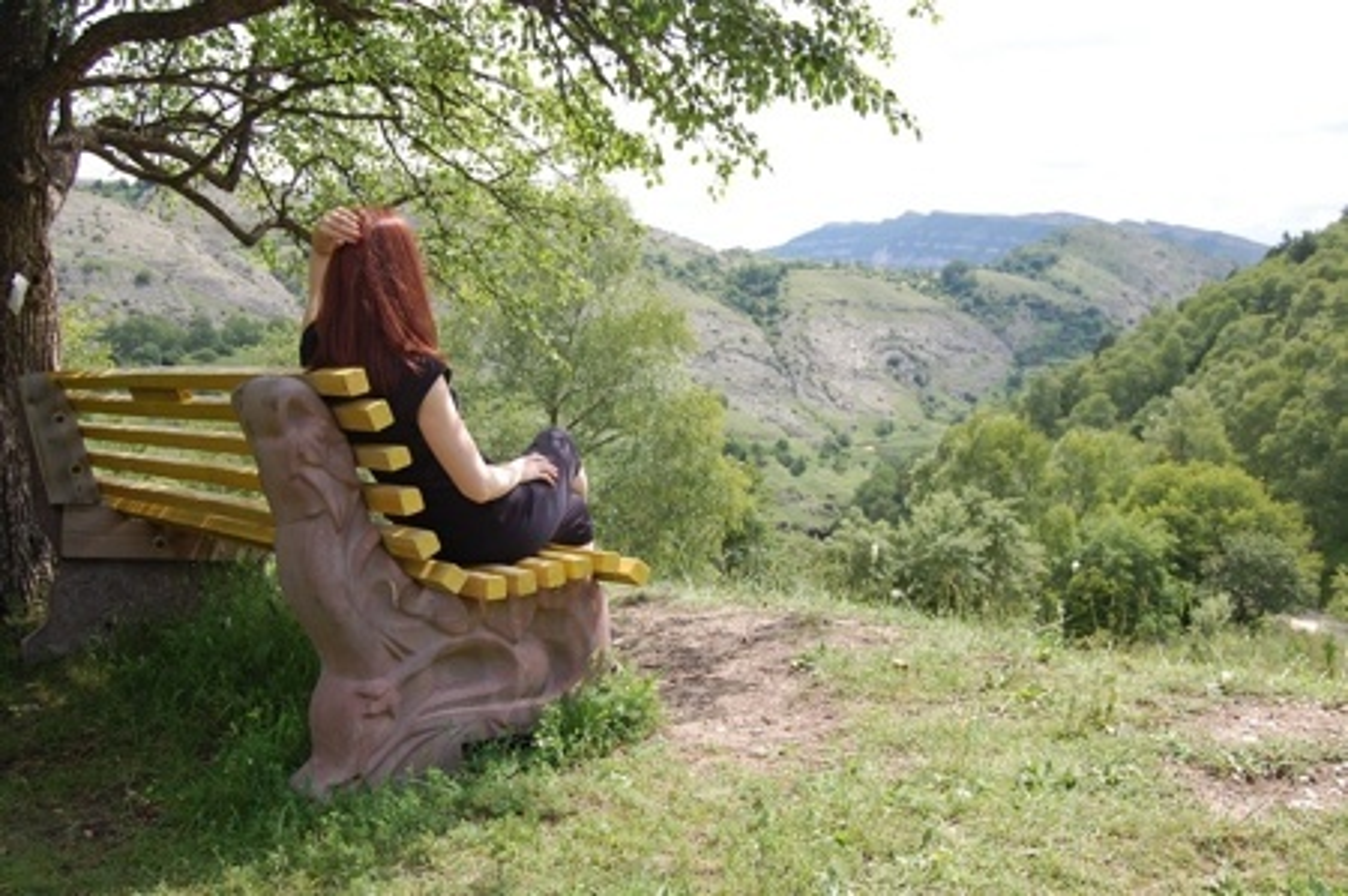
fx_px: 1290
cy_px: 448
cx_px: 674
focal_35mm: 34
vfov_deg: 38.3
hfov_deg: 55.2
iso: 200
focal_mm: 23
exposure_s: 1/250
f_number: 8
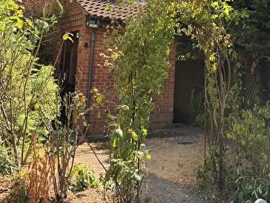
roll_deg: -2.7
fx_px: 359
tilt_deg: +5.9
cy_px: 30
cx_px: 174
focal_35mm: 46
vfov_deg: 30.5
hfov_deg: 40.8
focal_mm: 6.76
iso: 100
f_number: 1.78
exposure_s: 1/1292
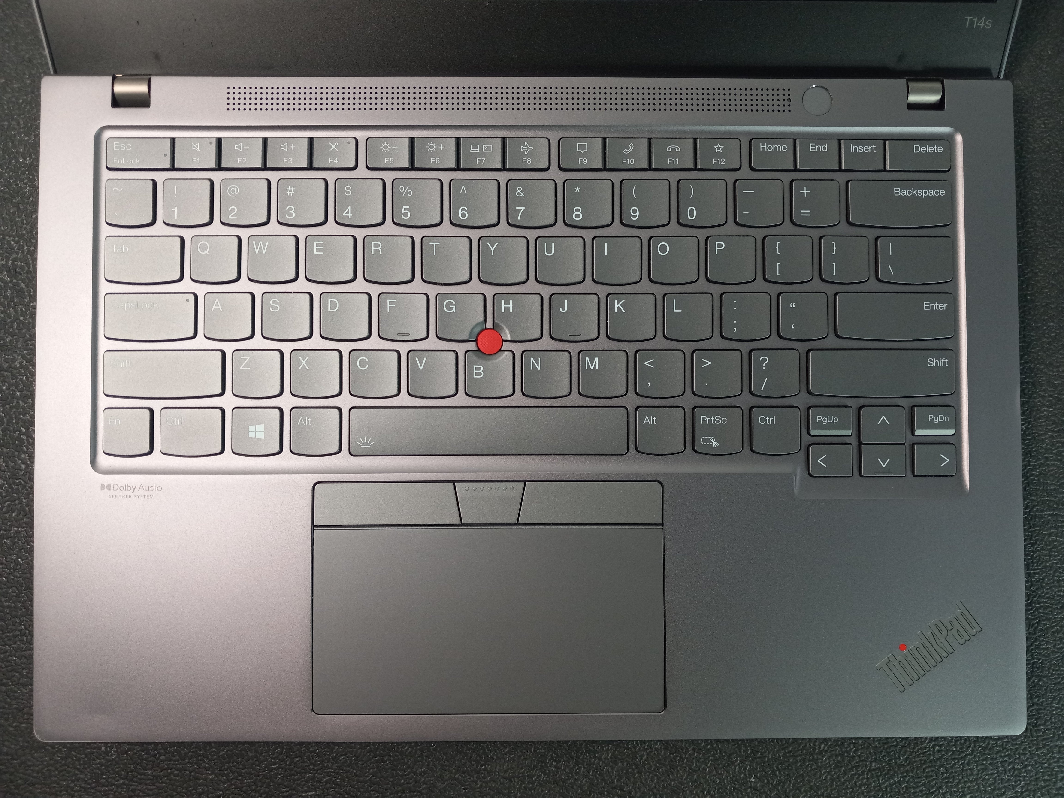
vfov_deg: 51.4
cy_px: 399
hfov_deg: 65.3
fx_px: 830
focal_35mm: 27
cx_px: 532
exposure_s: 1/120
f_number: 1.8
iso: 160
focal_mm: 3.94
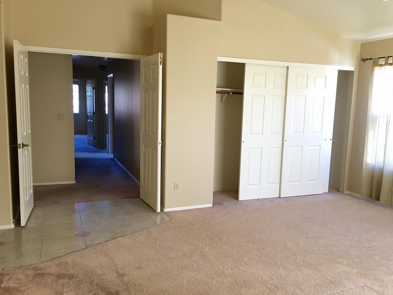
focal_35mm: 29
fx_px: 329
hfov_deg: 61.7
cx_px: 196
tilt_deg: -6.7
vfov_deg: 48.2
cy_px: 148
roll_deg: -1.9
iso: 32
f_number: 2.2
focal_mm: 4.15
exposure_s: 1/15
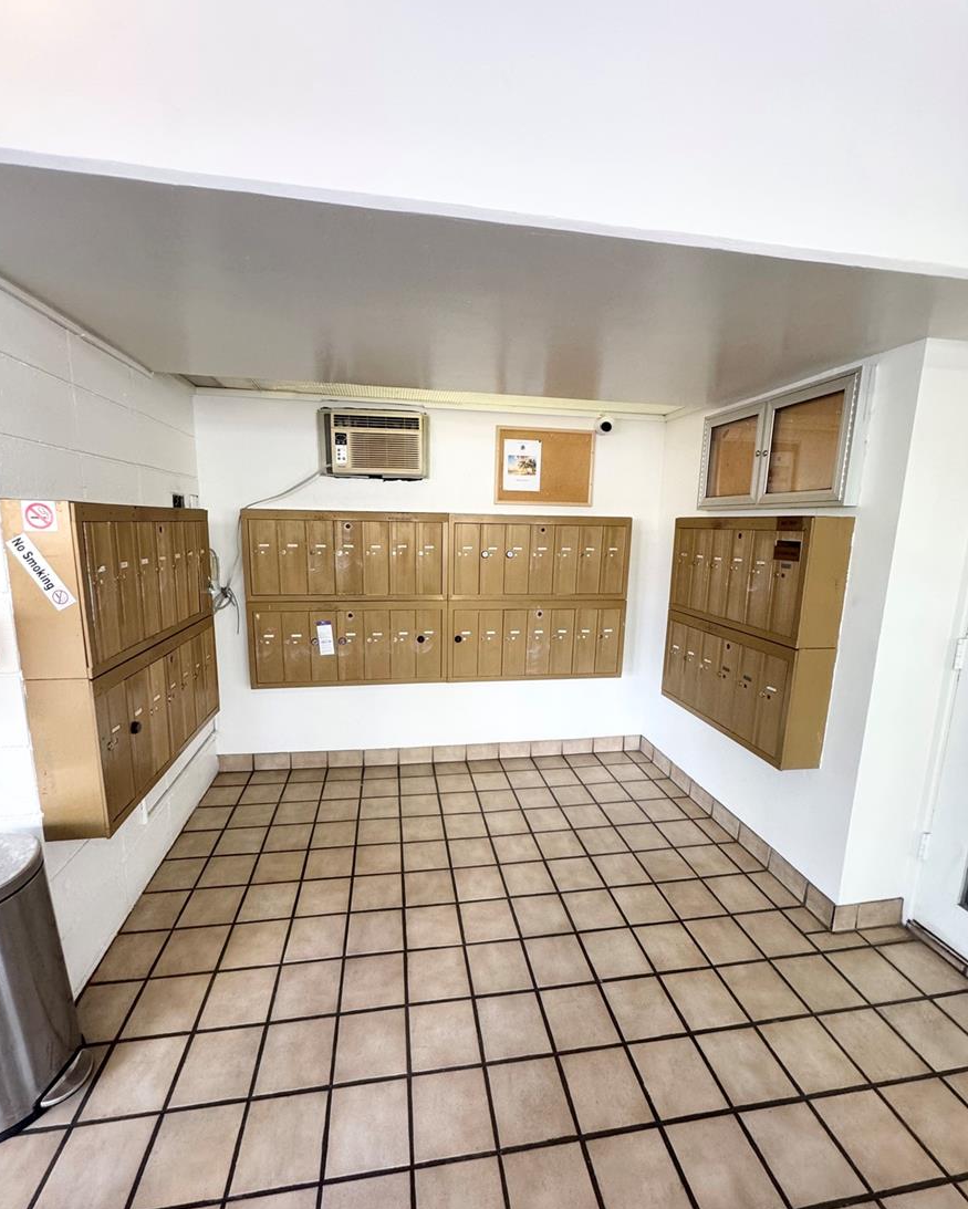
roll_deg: -0.5
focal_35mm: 15
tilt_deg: -9.9
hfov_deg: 84.1
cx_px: 475
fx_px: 537
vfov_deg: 96.8
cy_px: 618
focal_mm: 2.22
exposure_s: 1/120
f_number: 2.2
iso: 250
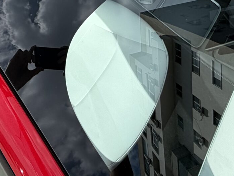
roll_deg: +3.1
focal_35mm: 51
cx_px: 76
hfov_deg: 37.1
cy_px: -136
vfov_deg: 20.6
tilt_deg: -41.5
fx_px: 345
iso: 25
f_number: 2.2
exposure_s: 1/770
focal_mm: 2.22
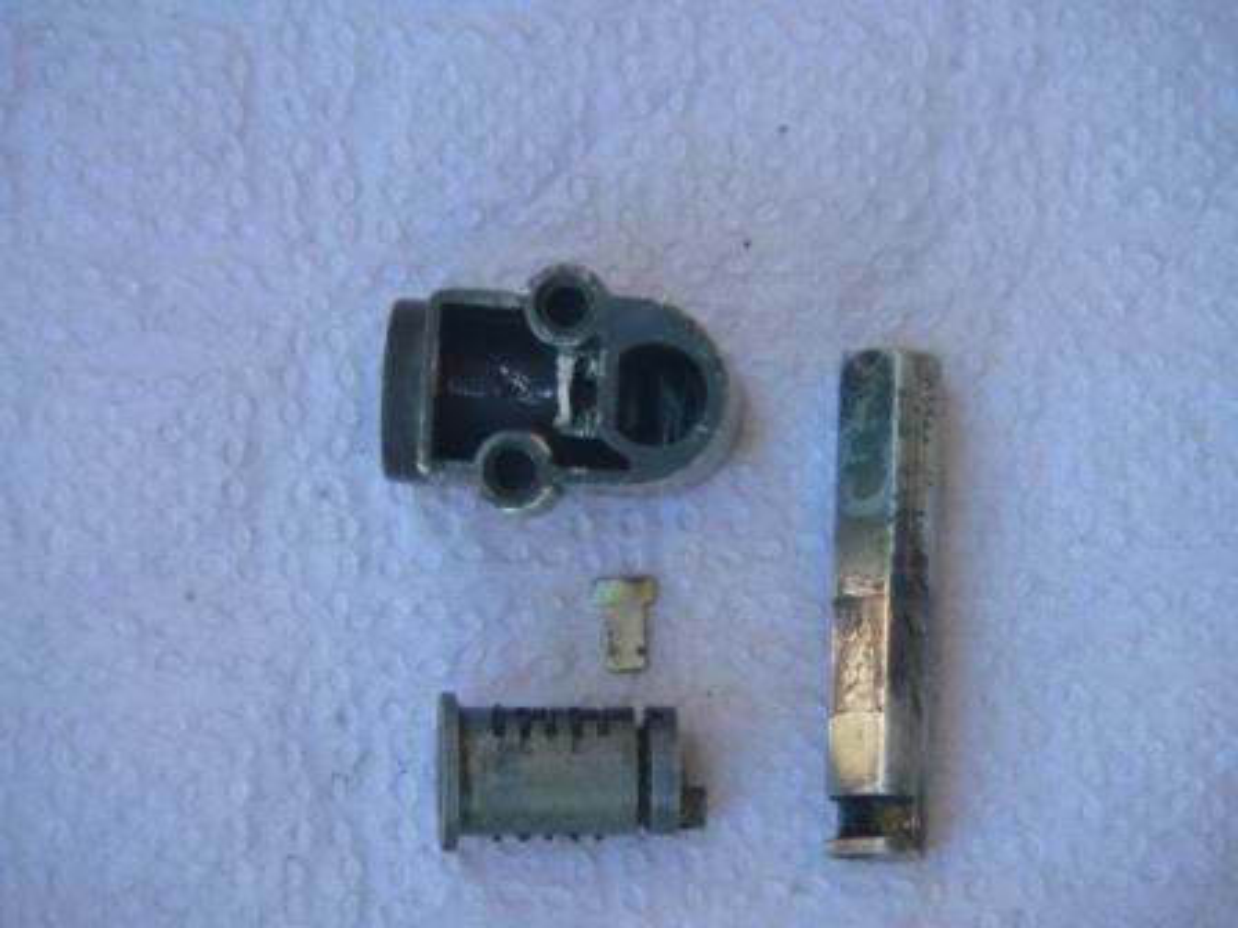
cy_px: 464
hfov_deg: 4.6
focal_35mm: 432
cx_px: 619
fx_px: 15450
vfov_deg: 3.4
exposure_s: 1/60
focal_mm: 72
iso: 80
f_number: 2.8
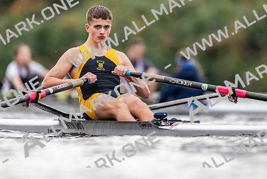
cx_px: 139
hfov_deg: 2.8
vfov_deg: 1.9
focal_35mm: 743
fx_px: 5516
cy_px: 69
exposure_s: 1/2500
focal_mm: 600
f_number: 4
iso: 2500
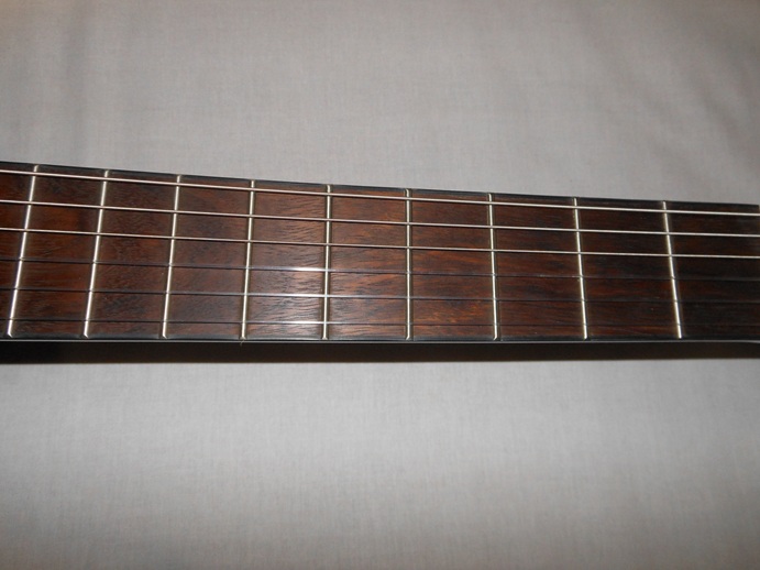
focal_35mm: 25
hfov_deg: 69.4
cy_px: 285
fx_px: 549
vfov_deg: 54.9
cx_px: 380
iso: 200
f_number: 10.2
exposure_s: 1/25
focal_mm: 4.5
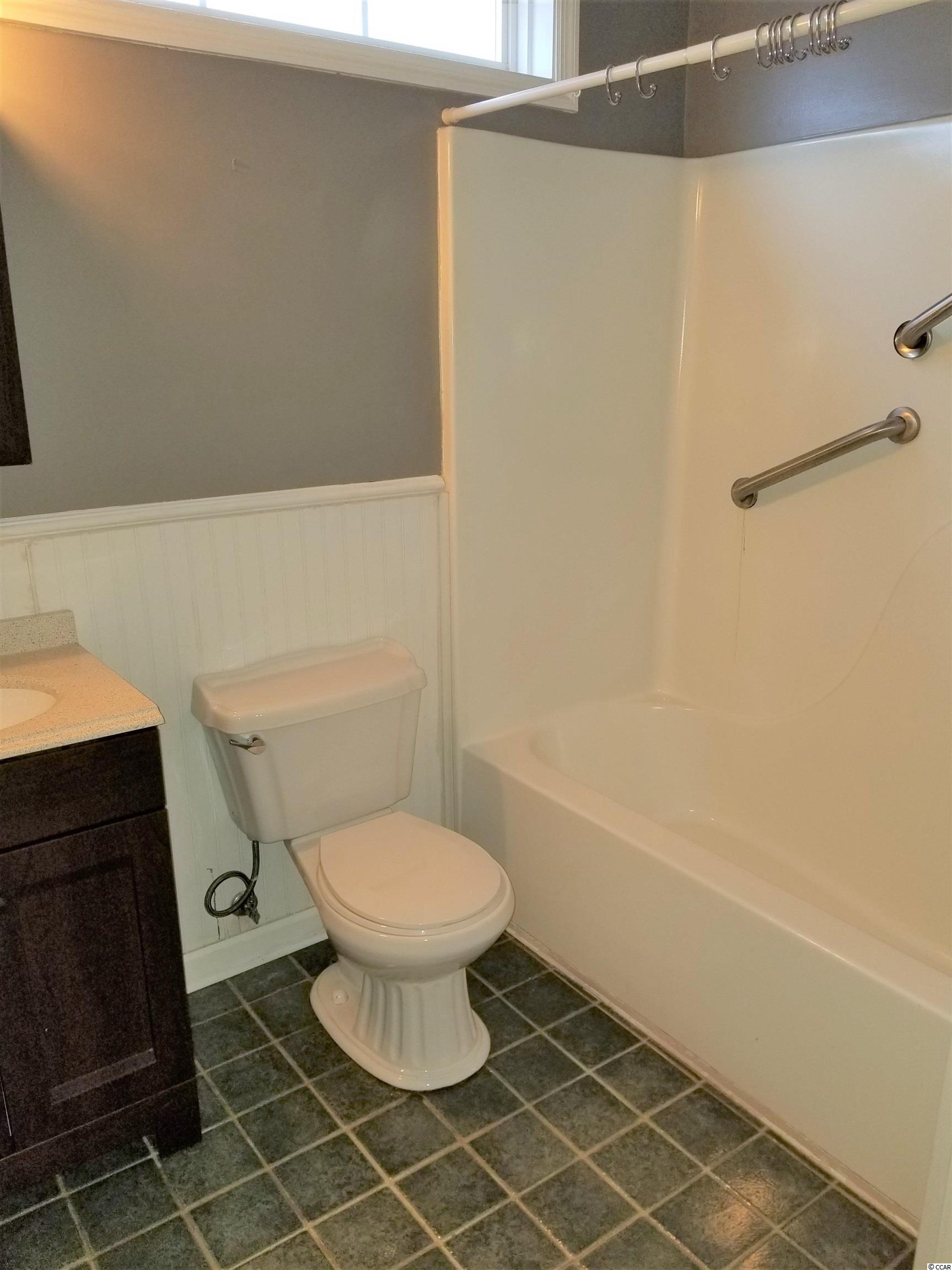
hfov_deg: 53.0
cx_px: 476
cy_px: 635
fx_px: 954
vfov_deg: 67.3
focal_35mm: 26
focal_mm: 4.3
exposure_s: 1/40
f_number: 1.7
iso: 100
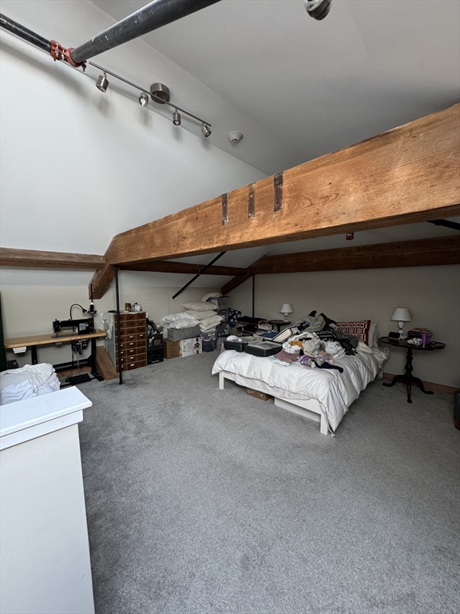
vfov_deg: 102.1
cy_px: 307
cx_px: 230
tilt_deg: -3.1
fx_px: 248
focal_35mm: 14
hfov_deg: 85.7
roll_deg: +0.8
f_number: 2.2
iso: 250
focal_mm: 2.22
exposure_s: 1/60
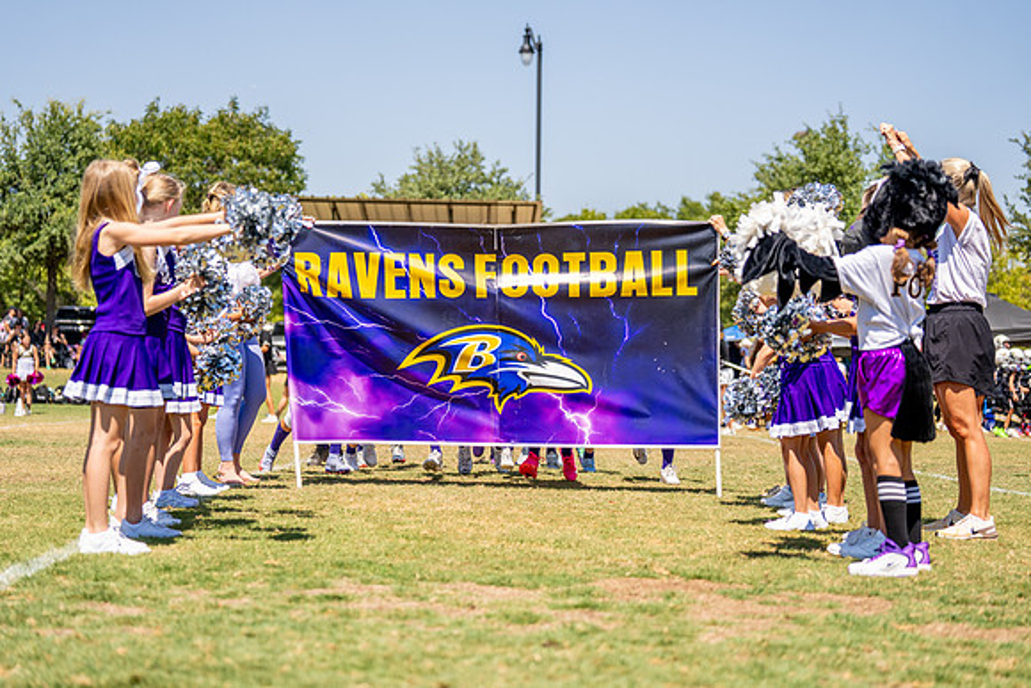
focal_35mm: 72
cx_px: 516
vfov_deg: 19.0
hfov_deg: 28.1
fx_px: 2060
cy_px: 344
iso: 125
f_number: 2.8
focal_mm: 70
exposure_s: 1/2500
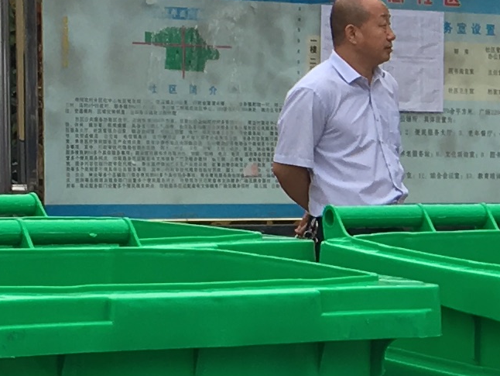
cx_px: 982
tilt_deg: -5.9
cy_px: 429
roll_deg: -1.0
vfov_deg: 8.1
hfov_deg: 10.1
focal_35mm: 181
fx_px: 2615
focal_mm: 4.15
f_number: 2.2
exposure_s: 1/761
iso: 25
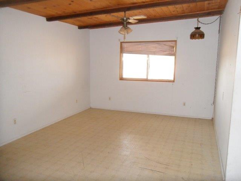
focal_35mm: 28
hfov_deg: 63.4
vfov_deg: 49.7
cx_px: 120
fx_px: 195
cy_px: 90
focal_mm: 5
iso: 320
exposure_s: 1/45
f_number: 3.4
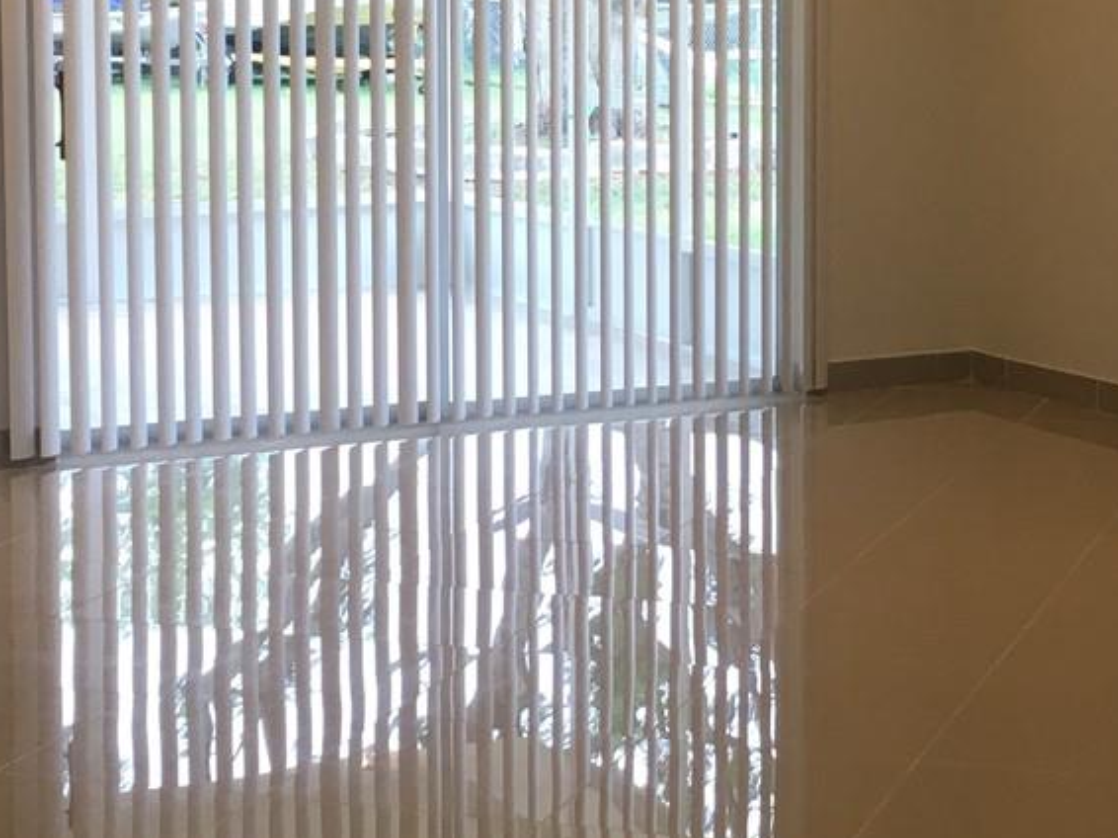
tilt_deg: -3.8
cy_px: 154
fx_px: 2647
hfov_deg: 23.7
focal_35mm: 82
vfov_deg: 17.8
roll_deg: -0.4
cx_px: 764
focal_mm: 4.15
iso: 25
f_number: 2.2
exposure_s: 1/40
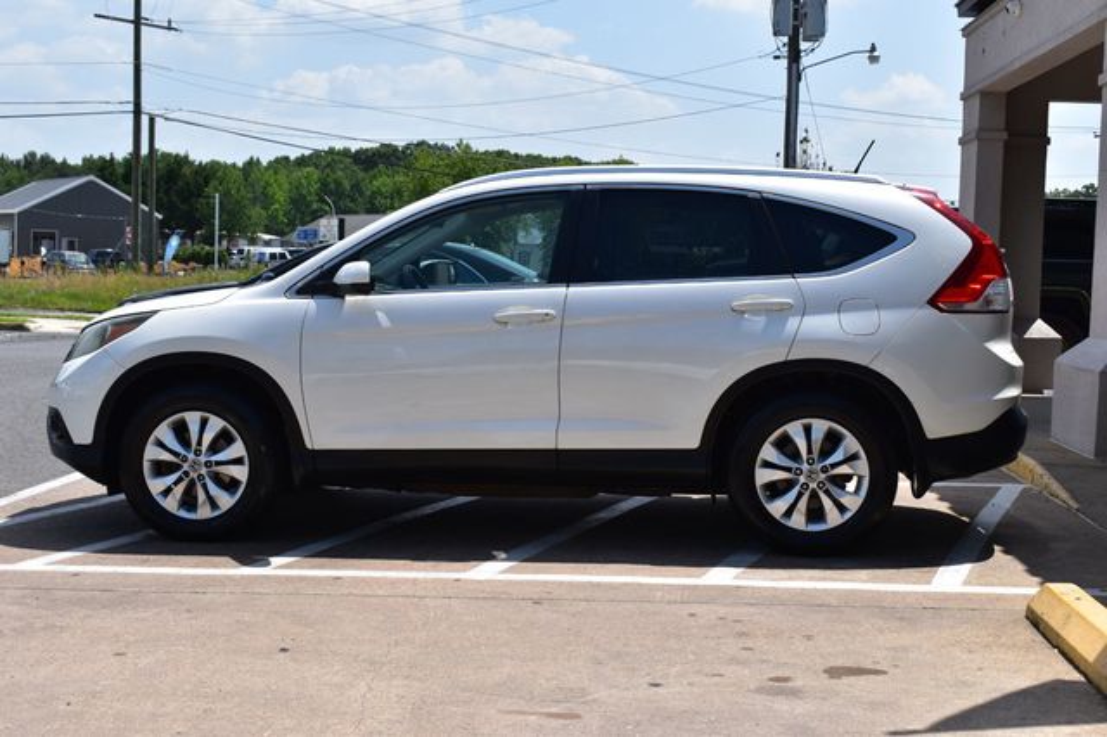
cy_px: 368
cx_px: 554
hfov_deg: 38.9
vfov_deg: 26.5
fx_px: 1567
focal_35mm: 51
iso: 280
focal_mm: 34
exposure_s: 1/500
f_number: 11
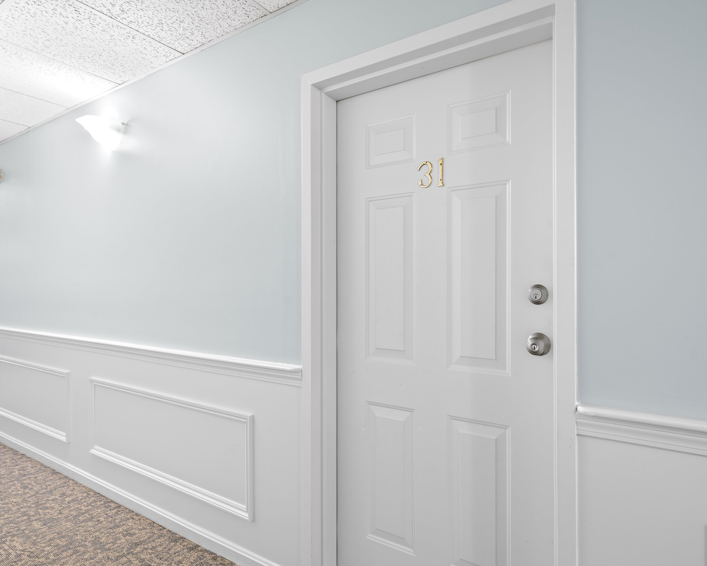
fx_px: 398
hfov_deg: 82.4
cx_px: 419
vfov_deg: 70.9
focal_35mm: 19
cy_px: 286
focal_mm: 16
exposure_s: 25
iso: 250
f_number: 7.1
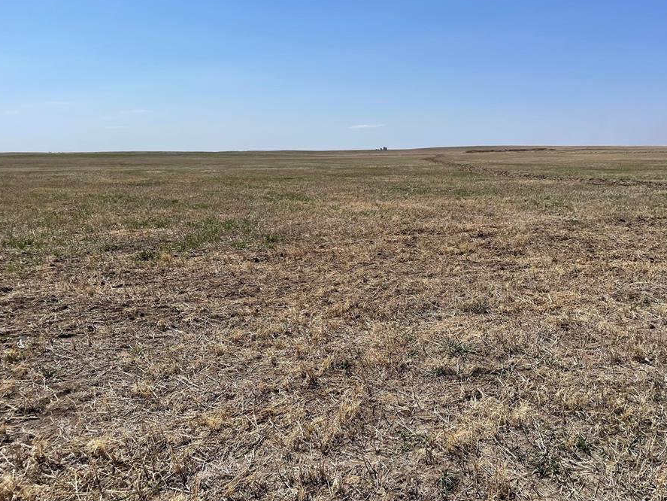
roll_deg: -1.7
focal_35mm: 30
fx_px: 578
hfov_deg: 59.9
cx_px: 340
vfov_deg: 46.8
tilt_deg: -9.2
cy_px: 235
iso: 32
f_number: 1.6
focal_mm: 4.2
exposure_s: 1/6135
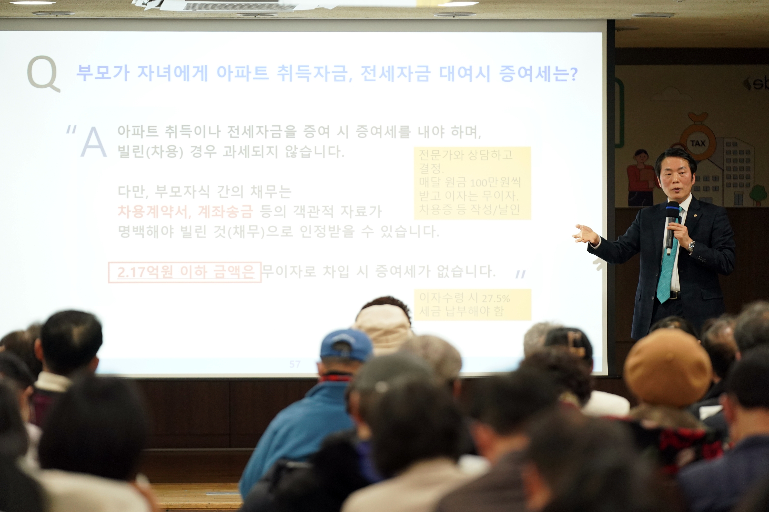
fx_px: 3759
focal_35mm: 176
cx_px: 384
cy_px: 256
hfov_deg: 11.7
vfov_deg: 7.8
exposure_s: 1/250
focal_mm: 176
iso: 2500
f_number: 3.2
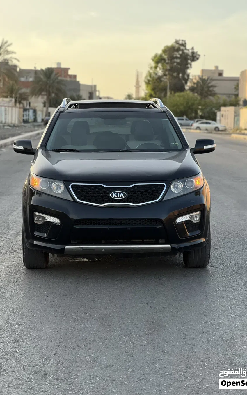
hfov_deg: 15.9
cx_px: 119
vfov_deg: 25.2
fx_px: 883
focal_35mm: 82
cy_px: 198
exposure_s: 1/124
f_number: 2.8
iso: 40
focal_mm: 9
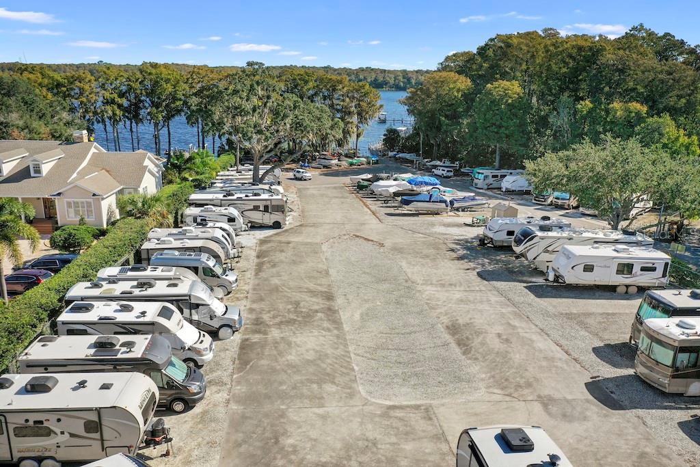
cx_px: 350
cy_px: 234
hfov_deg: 65.5
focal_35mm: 28
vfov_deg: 46.4
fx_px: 544
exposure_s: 1/500
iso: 100
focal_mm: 10.26
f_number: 5.6
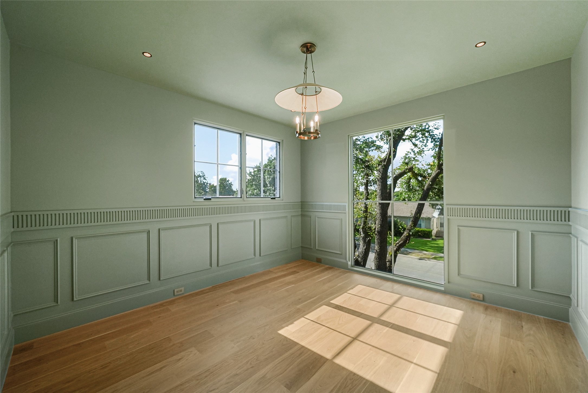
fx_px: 229
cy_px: 196
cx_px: 294
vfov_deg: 81.3
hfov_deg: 104.2
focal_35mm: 14
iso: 1600
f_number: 8
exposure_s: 1/160
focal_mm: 14
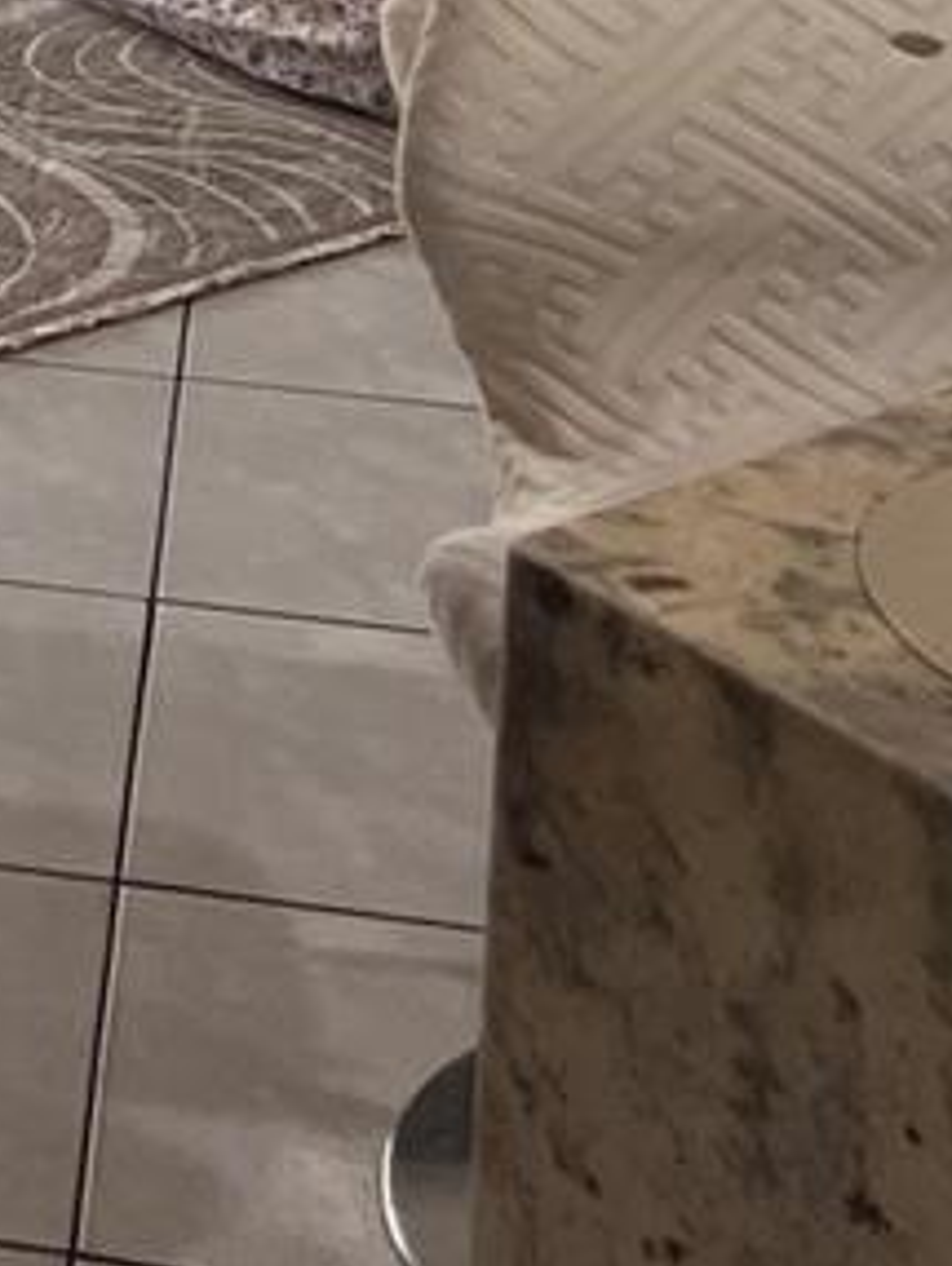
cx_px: -593
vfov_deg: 16.5
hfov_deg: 12.7
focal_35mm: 109
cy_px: -606
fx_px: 3991
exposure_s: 1/60
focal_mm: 5.7
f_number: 1.5
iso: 64
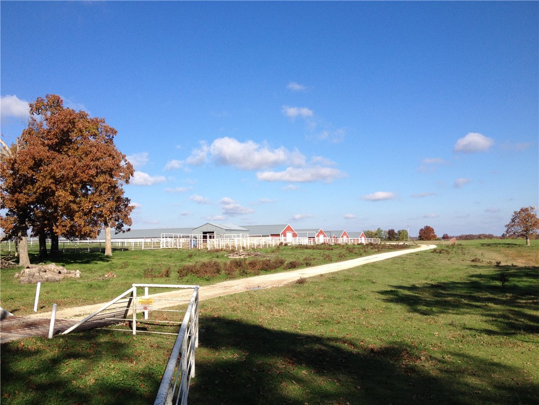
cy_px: 202
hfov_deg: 52.6
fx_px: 545
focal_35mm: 35
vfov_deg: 40.7
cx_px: 270
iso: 50
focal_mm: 4.28
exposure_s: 1/1842
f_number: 2.4
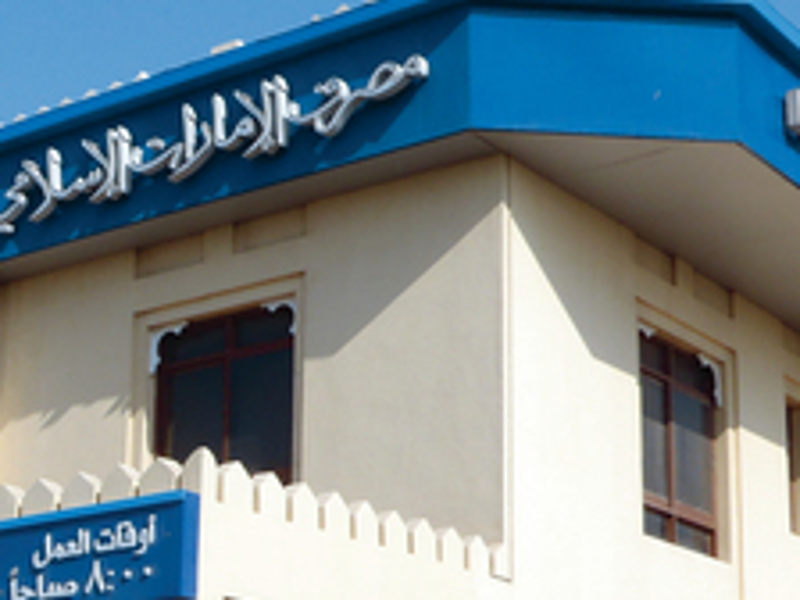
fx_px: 1849
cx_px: 421
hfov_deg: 24.4
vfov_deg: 18.1
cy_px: 568
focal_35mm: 80
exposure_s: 1/640
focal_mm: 5
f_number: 4
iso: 64
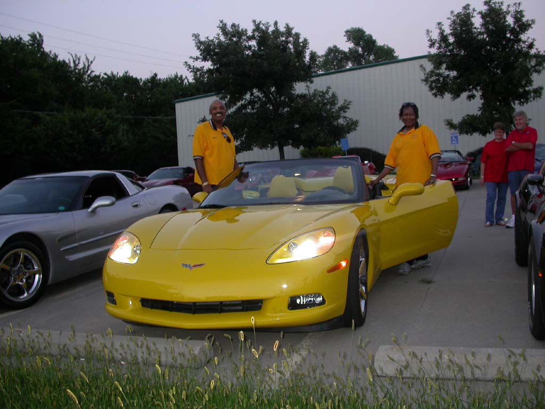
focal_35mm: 38
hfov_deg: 49.0
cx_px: 272
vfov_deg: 37.7
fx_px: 598
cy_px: 204
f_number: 2.6
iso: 100
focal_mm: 7.85
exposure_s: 1/30
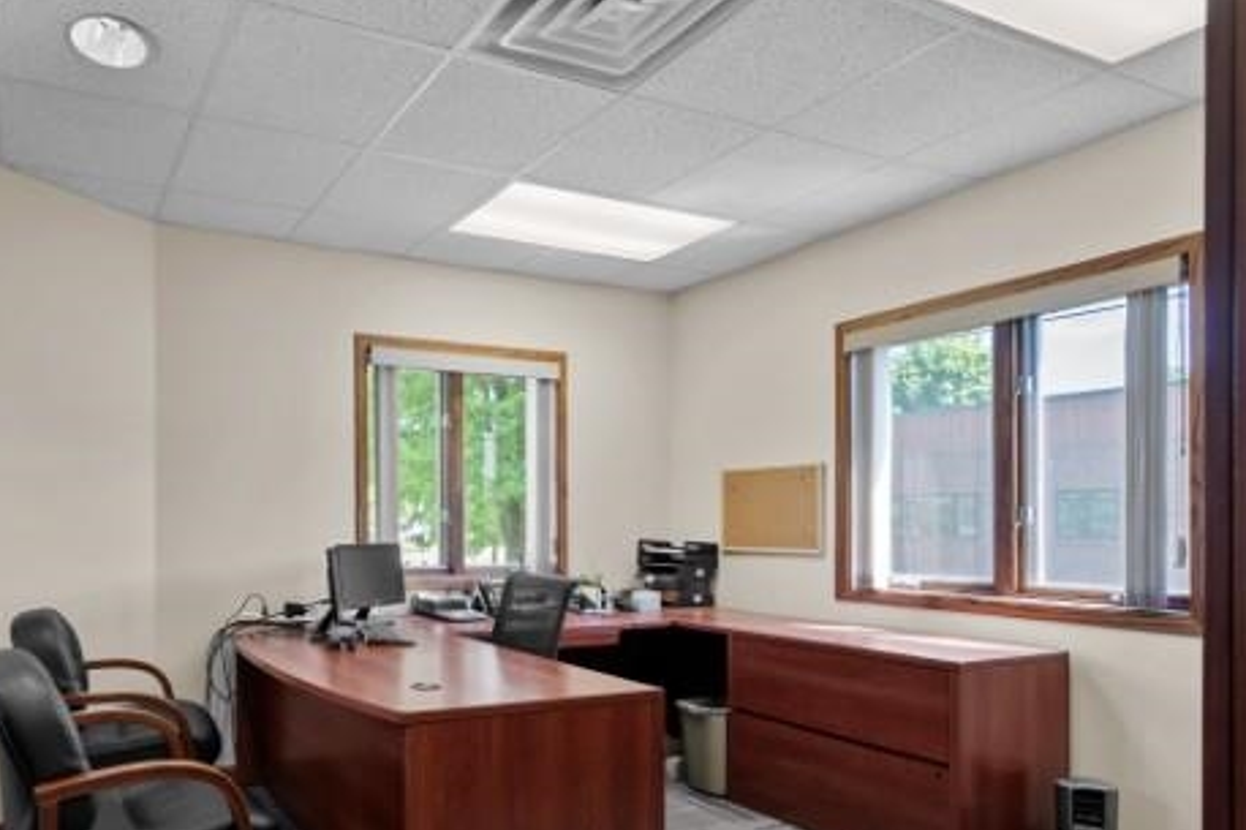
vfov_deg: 56.7
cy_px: 503
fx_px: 761
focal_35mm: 22
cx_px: 339
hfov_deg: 74.0
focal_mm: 14
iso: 400
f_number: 6.3
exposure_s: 1/30
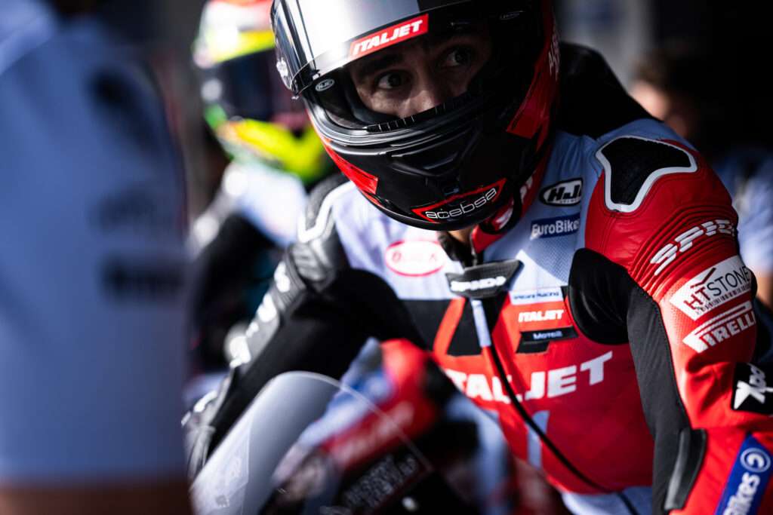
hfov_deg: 23.9
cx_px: 386
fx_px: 1825
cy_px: 258
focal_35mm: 85
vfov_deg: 16.1
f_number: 2
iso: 100
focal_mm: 85
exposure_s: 1/3200
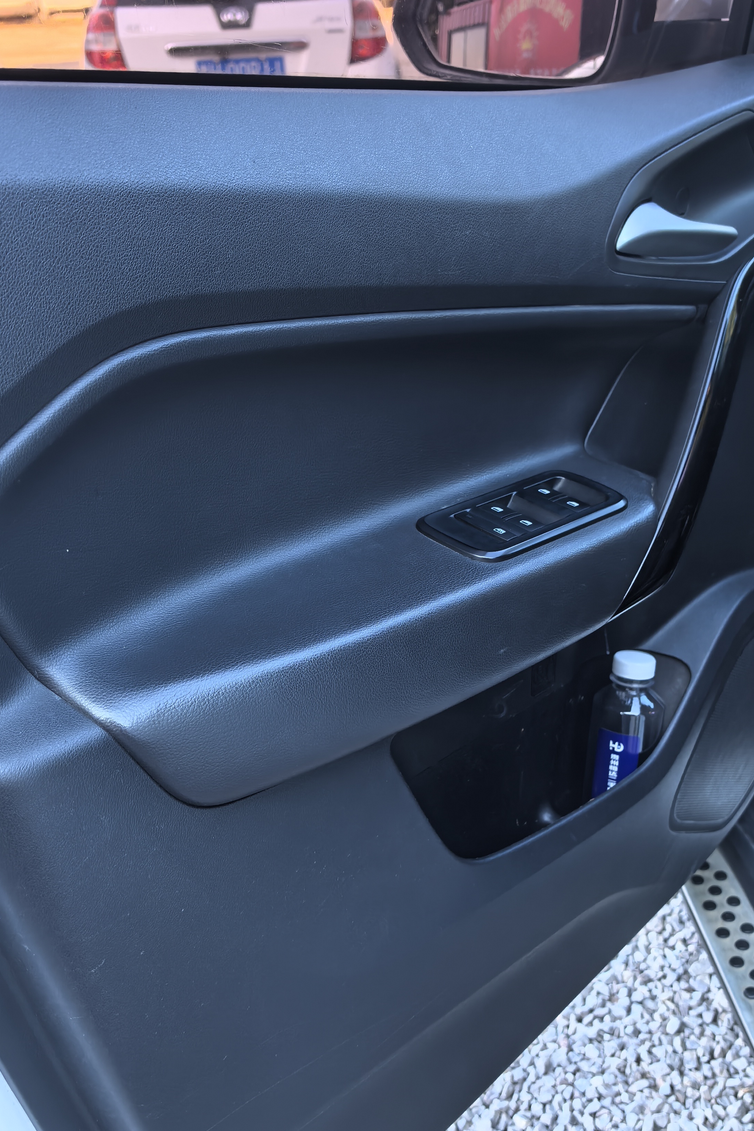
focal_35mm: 35
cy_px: 595
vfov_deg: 54.4
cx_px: 422
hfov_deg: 37.8
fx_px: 1099
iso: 500
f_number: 2
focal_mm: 6.98
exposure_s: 1/867
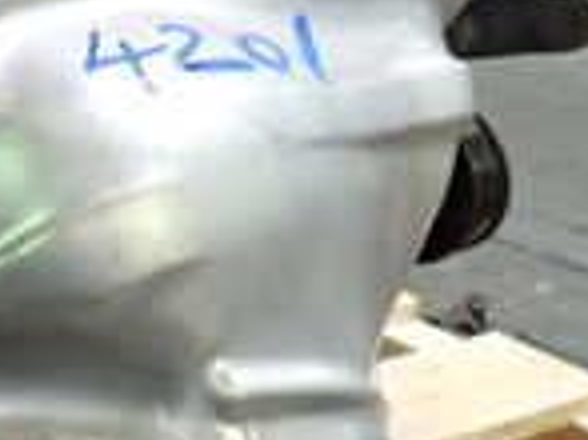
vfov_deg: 14.4
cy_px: 84
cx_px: -184
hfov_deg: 18.0
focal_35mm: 102
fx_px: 1731
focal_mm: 4.5
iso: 250
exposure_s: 1/30
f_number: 2
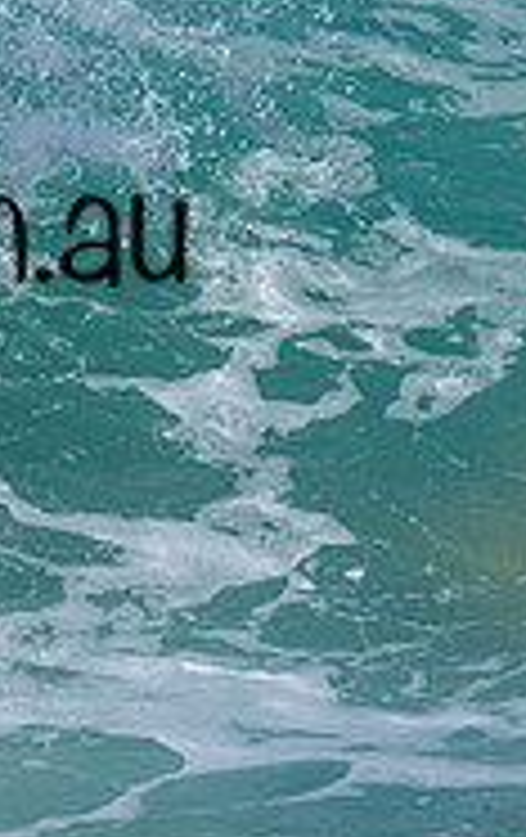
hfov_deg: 0.4
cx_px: -84
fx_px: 79611
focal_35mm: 3487
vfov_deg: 0.6
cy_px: 233
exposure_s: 1/2000
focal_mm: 800
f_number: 6.3
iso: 180
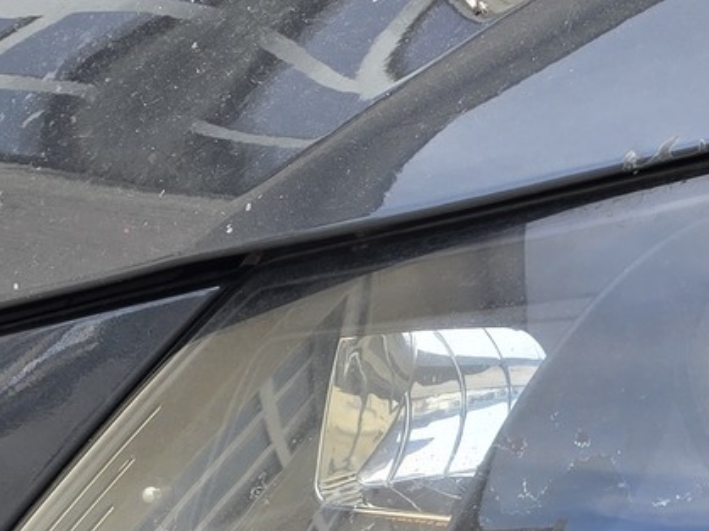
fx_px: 2272
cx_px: 1058
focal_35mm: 111
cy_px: 930
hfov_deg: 16.2
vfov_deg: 12.3
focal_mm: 6.3
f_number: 1.7
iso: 12
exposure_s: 1/188
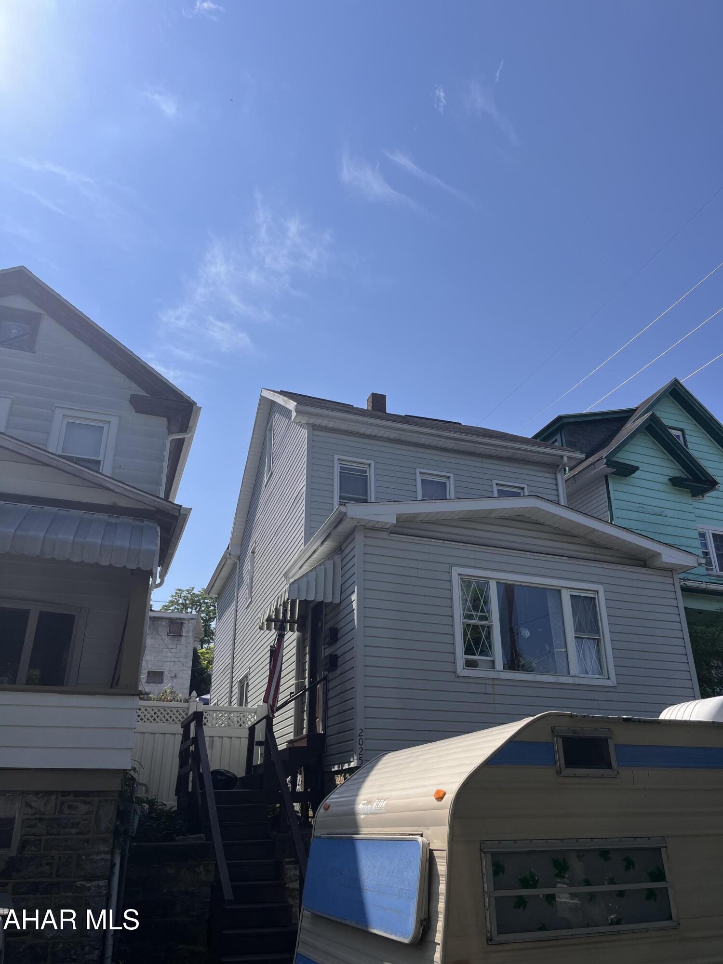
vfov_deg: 67.3
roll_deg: +0.5
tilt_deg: +23.8
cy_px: 482
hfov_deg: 53.1
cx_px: 362
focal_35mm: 26
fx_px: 724
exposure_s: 1/6897
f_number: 1.6
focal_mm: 5.1
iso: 50
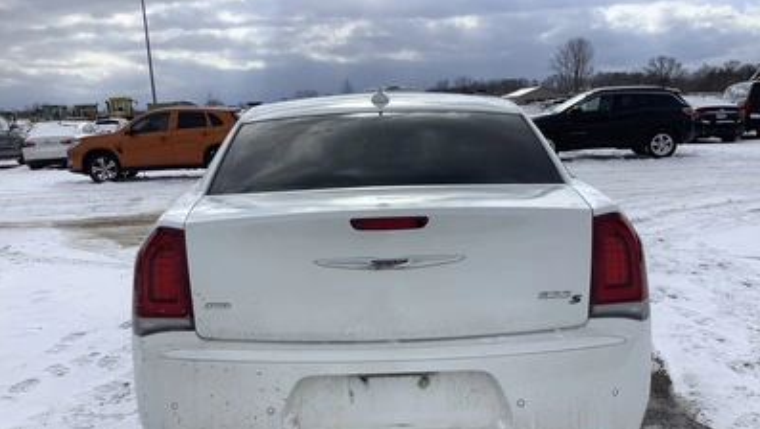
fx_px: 686
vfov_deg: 34.5
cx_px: 379
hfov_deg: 58.0
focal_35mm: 34
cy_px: 270
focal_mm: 3.3
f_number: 2.4
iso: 25
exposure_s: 1/3135
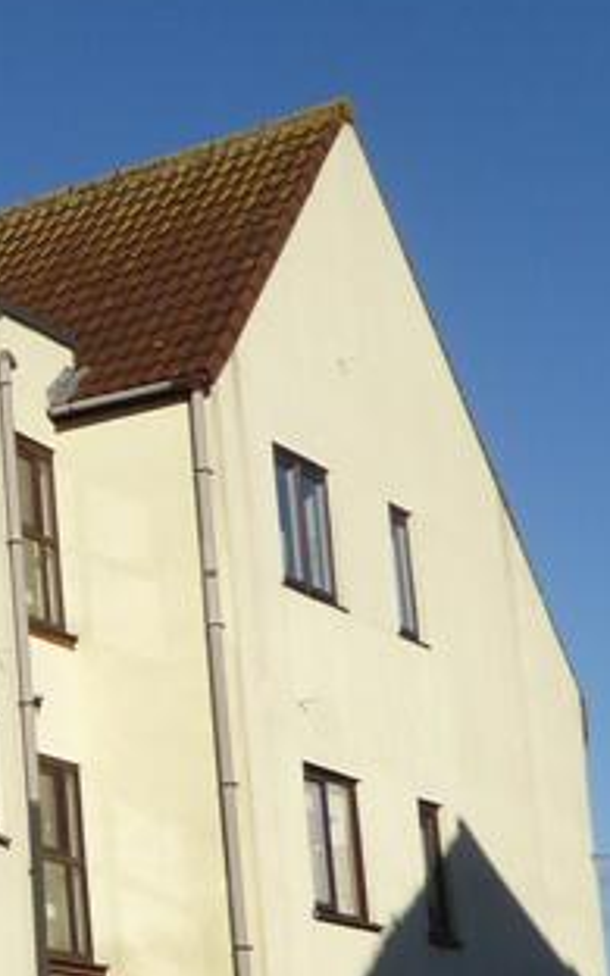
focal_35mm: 87
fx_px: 2314
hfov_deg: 12.0
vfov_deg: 23.6
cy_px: 707
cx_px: -873
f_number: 3.3
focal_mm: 4.3
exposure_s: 1/1300
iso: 80
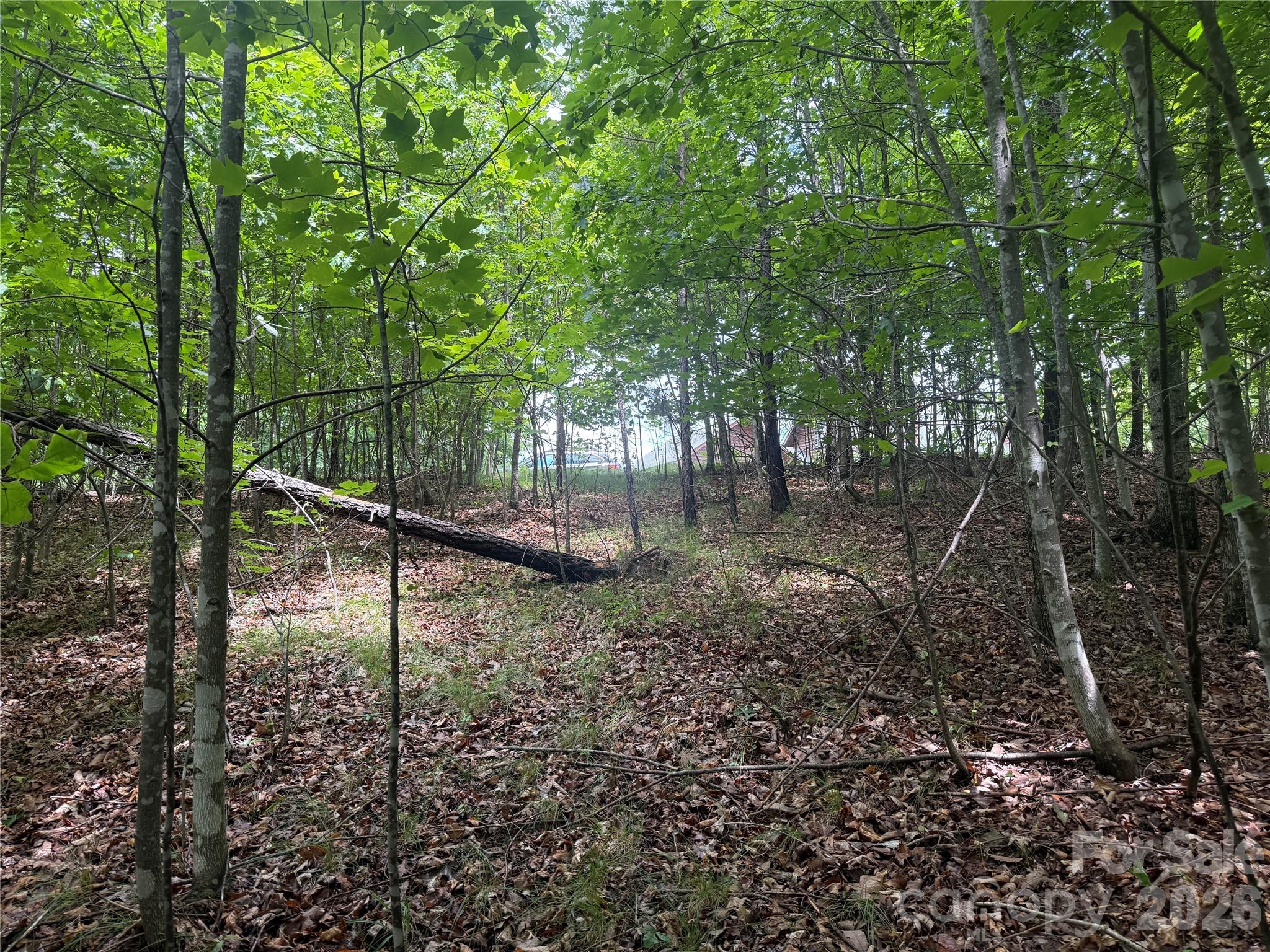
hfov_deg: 71.6
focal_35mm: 24
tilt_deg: +6.2
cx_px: 635
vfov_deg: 56.8
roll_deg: -0.8
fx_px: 881
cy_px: 476
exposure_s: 1/307
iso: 100
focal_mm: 6.76
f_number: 1.78
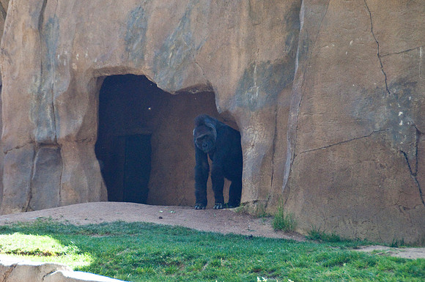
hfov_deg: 13.7
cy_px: 141
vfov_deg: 9.1
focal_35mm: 150
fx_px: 1768
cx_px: 212
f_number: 6
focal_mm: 100
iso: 2000
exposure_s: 1/1000
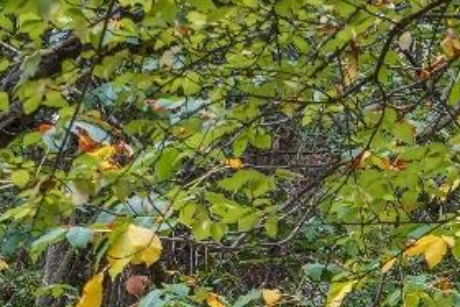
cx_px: 886
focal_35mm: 166
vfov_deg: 8.0
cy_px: 519
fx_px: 2122
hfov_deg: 11.3
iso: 400
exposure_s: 1/10
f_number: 8
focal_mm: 31
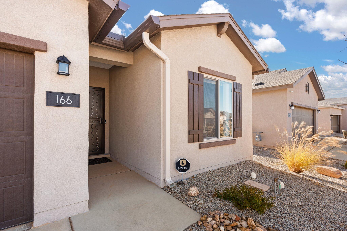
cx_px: 174
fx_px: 173
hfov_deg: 90.0
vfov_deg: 67.4
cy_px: 116
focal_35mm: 18
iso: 320
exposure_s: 1/50
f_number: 9
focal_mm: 18
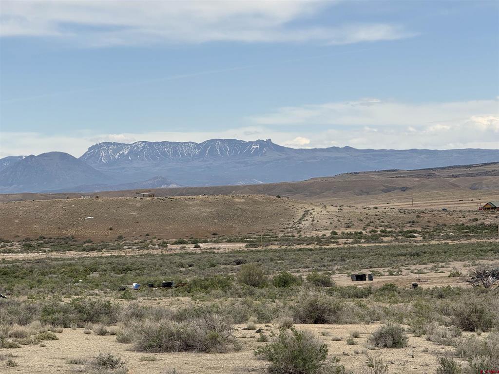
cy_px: 187
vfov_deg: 12.3
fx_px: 1730
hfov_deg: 16.4
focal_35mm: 120
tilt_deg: +1.8
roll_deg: +2.1
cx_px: 250
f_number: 2.8
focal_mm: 15.66
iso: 64
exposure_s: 1/1546
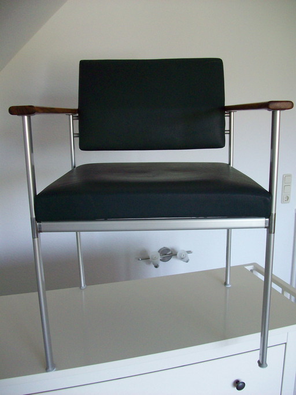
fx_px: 388
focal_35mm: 34
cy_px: 198
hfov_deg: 41.8
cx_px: 148
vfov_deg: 54.0
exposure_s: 1/52.1
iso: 160
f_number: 2.8
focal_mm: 5.7
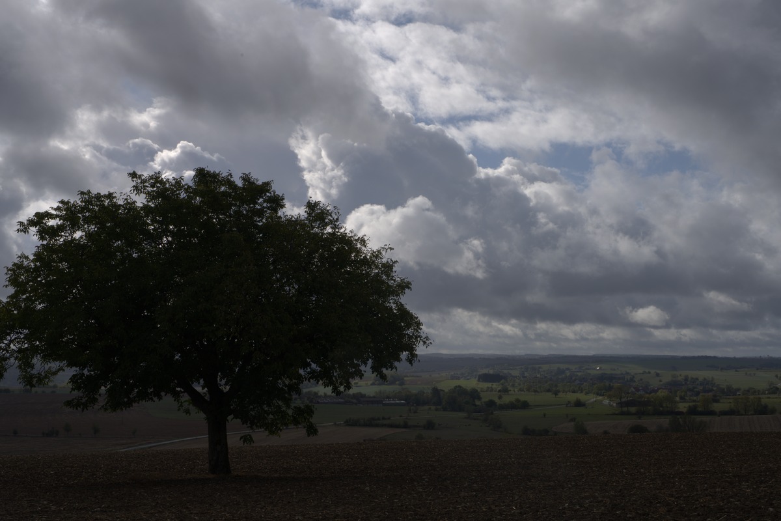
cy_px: 260
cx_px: 390
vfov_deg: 27.0
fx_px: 1085
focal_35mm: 50
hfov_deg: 39.6
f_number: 22
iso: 100
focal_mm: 50
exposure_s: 1/125
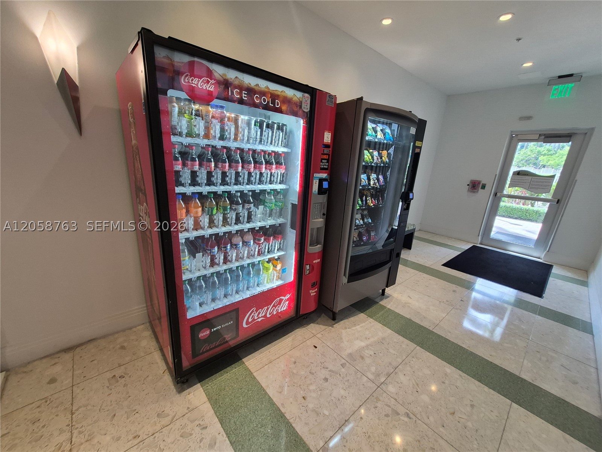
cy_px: 226
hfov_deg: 106.2
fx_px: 226
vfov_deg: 89.9
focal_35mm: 13
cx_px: 301
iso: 100
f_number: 2.2
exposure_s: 1/60
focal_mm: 1.74
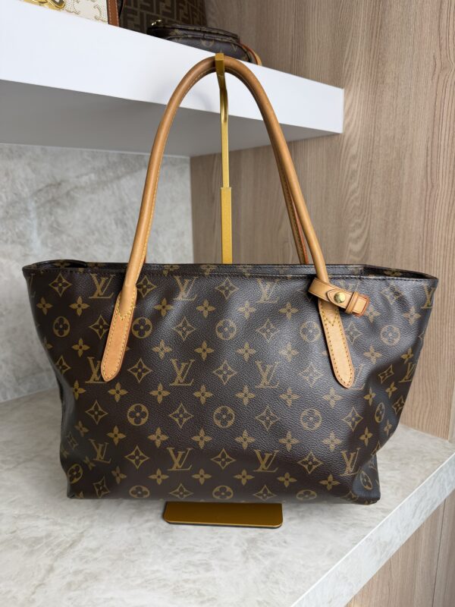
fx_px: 421
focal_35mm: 24
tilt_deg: -13.0
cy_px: 304
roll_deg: +0.4
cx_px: 228
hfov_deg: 56.8
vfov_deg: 71.6
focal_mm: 6.76
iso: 80
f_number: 1.78
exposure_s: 1/120
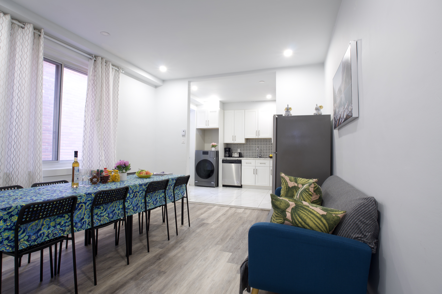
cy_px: 147
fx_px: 203
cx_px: 221
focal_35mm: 16
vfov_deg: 72.1
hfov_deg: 95.0
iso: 100
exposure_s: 1.5
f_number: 8
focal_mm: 11
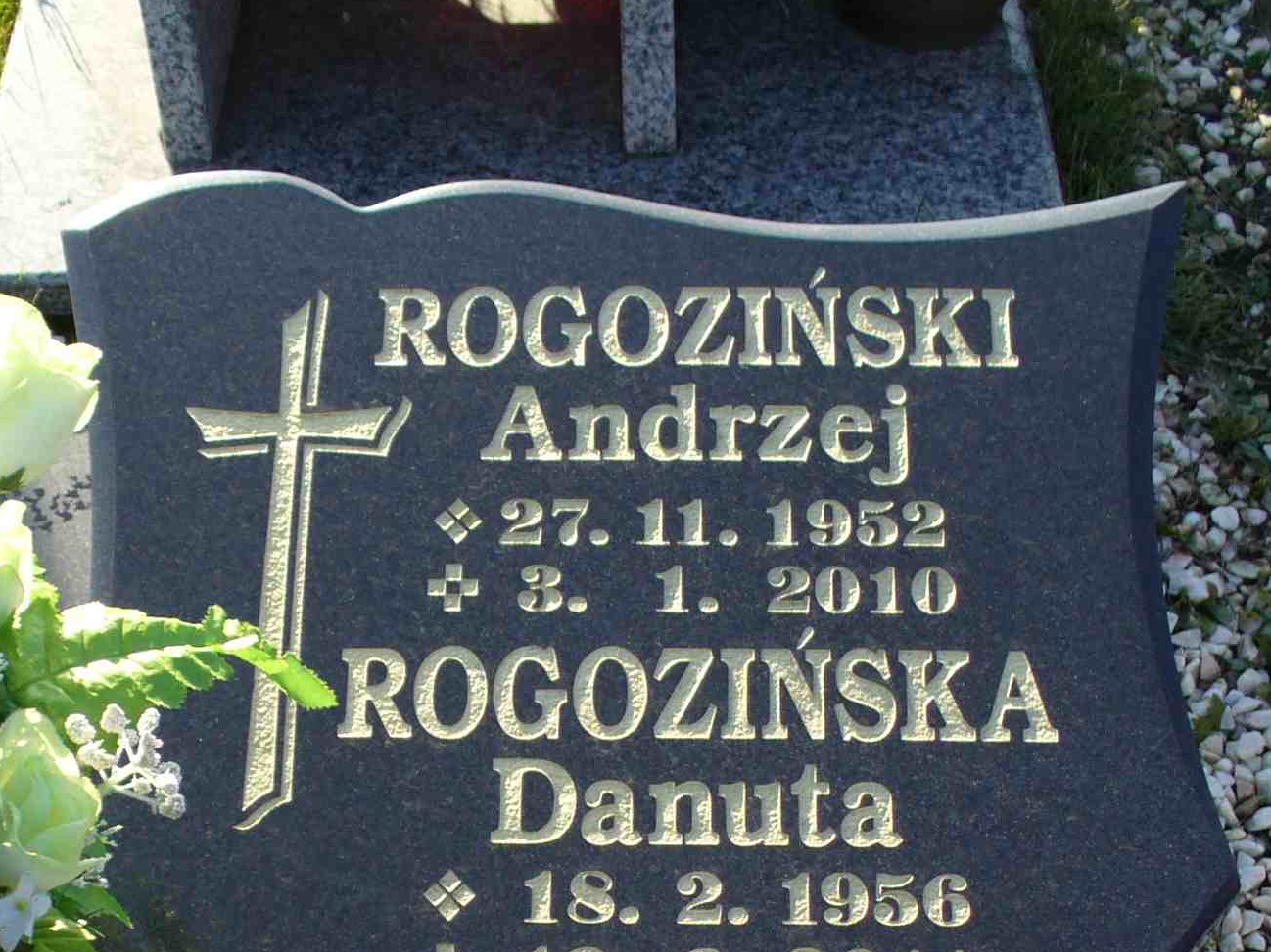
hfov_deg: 26.7
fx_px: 2680
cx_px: 540
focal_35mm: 73
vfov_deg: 19.6
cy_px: 933
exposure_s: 1/320
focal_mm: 6.1
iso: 80
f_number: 2.8
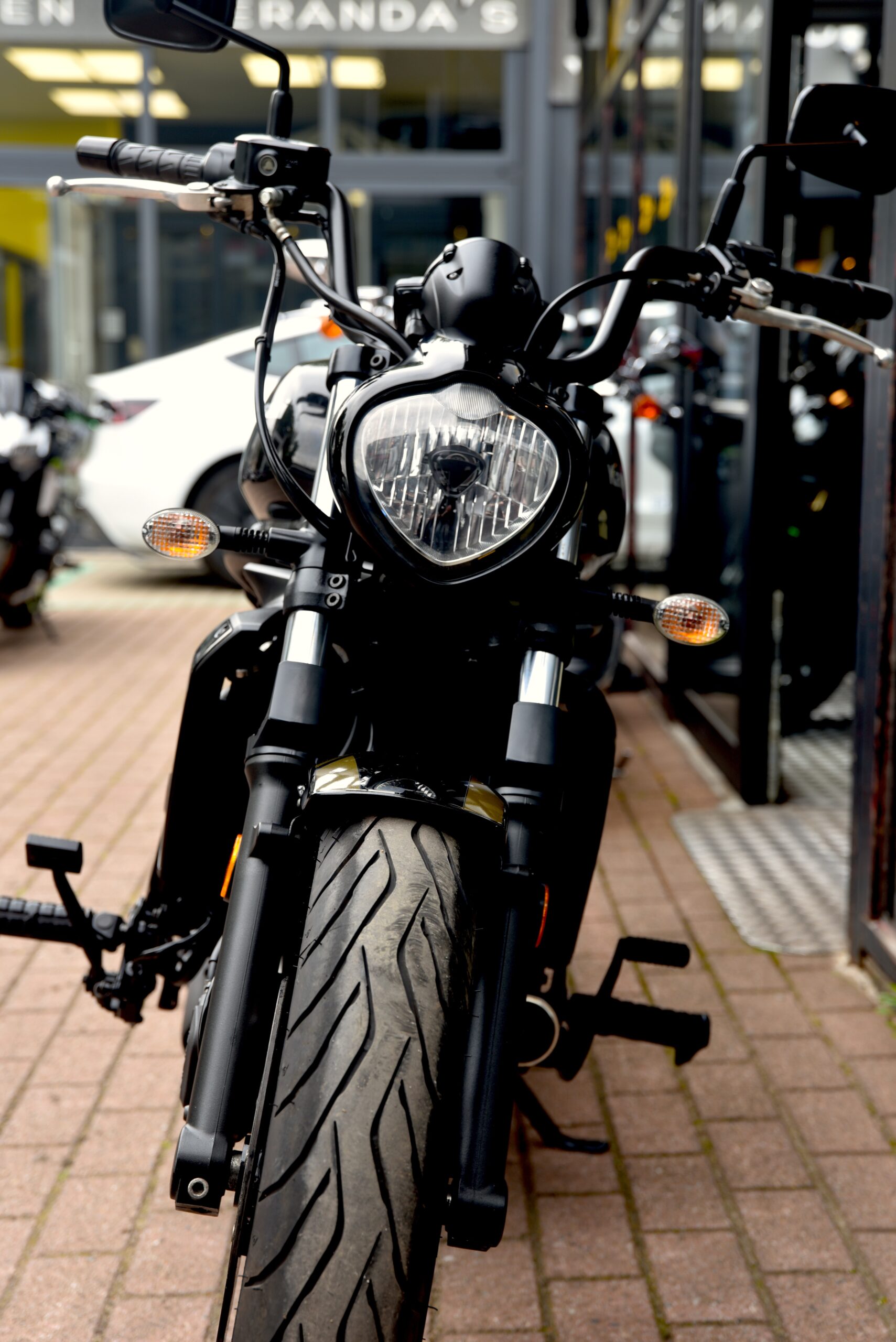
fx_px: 2089
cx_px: 448
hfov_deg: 24.2
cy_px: 671
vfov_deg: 35.6
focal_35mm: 56
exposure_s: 1/80
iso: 100
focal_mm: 56
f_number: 4.5
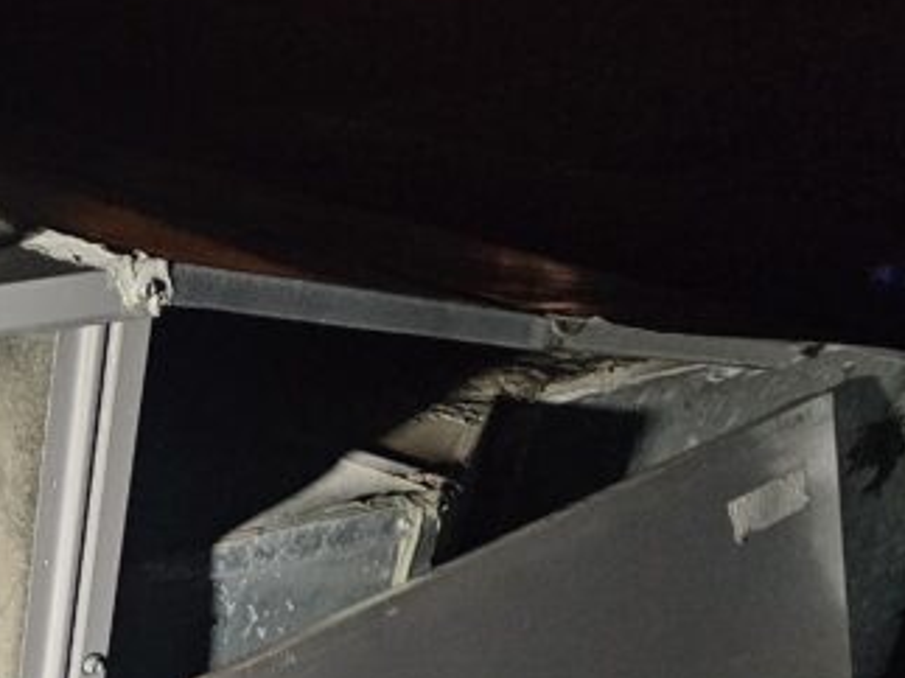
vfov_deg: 19.1
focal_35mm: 73
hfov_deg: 22.0
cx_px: -460
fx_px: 1908
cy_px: 807
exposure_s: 1/120
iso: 800
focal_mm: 6.3
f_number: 1.7
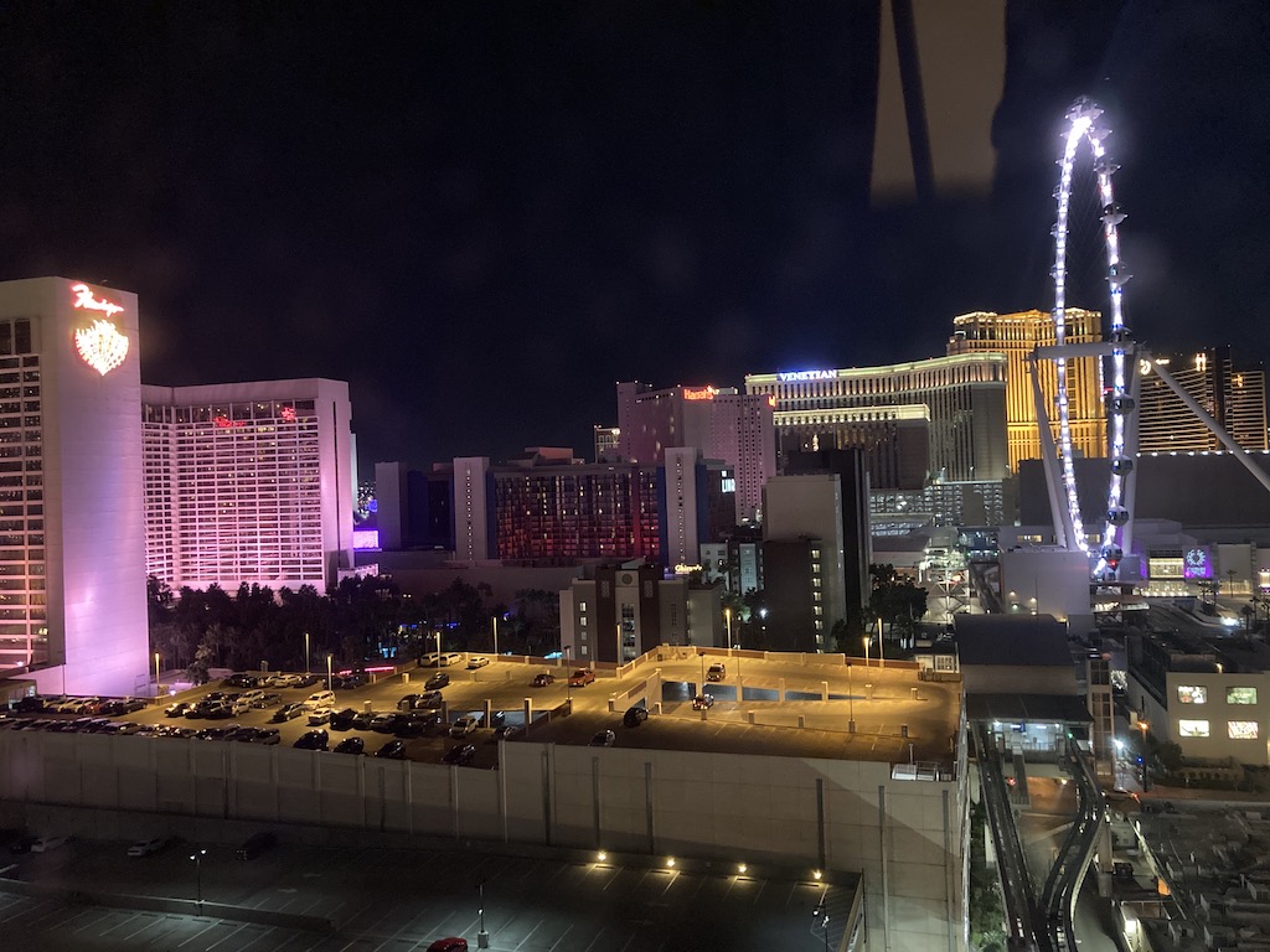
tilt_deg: +0.9
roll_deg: +2.4
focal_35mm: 28
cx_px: 635
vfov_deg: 49.7
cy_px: 476
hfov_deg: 63.4
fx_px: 1027
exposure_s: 1/24
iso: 640
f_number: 1.8
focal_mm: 3.99
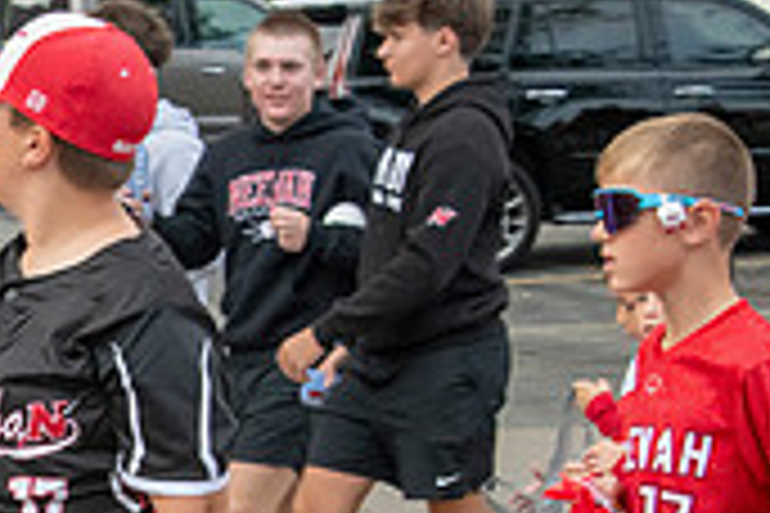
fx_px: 4727
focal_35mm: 221
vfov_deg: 6.2
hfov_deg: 9.2
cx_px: -203
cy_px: 479
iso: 3200
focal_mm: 65
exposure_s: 1/320
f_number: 11
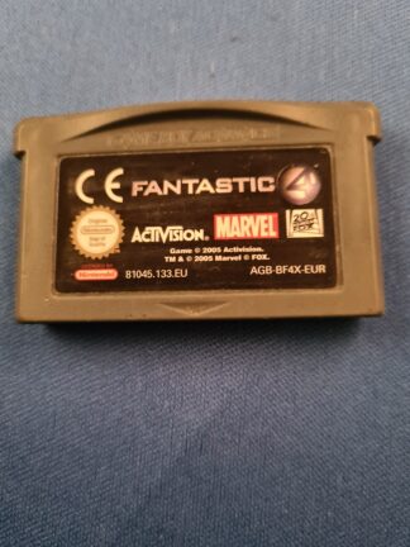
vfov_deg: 67.3
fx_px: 411
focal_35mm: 26
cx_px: 205
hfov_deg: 53.1
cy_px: 274
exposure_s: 1/33
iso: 640
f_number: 1.8
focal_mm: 5.4
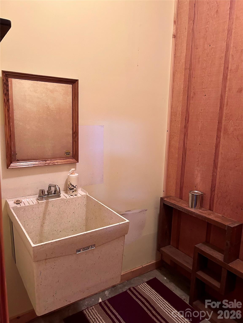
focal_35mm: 26
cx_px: 122
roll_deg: -2.1
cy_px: 162
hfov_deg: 53.1
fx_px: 243
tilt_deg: -10.1
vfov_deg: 67.3
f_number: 1.5
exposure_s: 1/60
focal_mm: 5.7
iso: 400
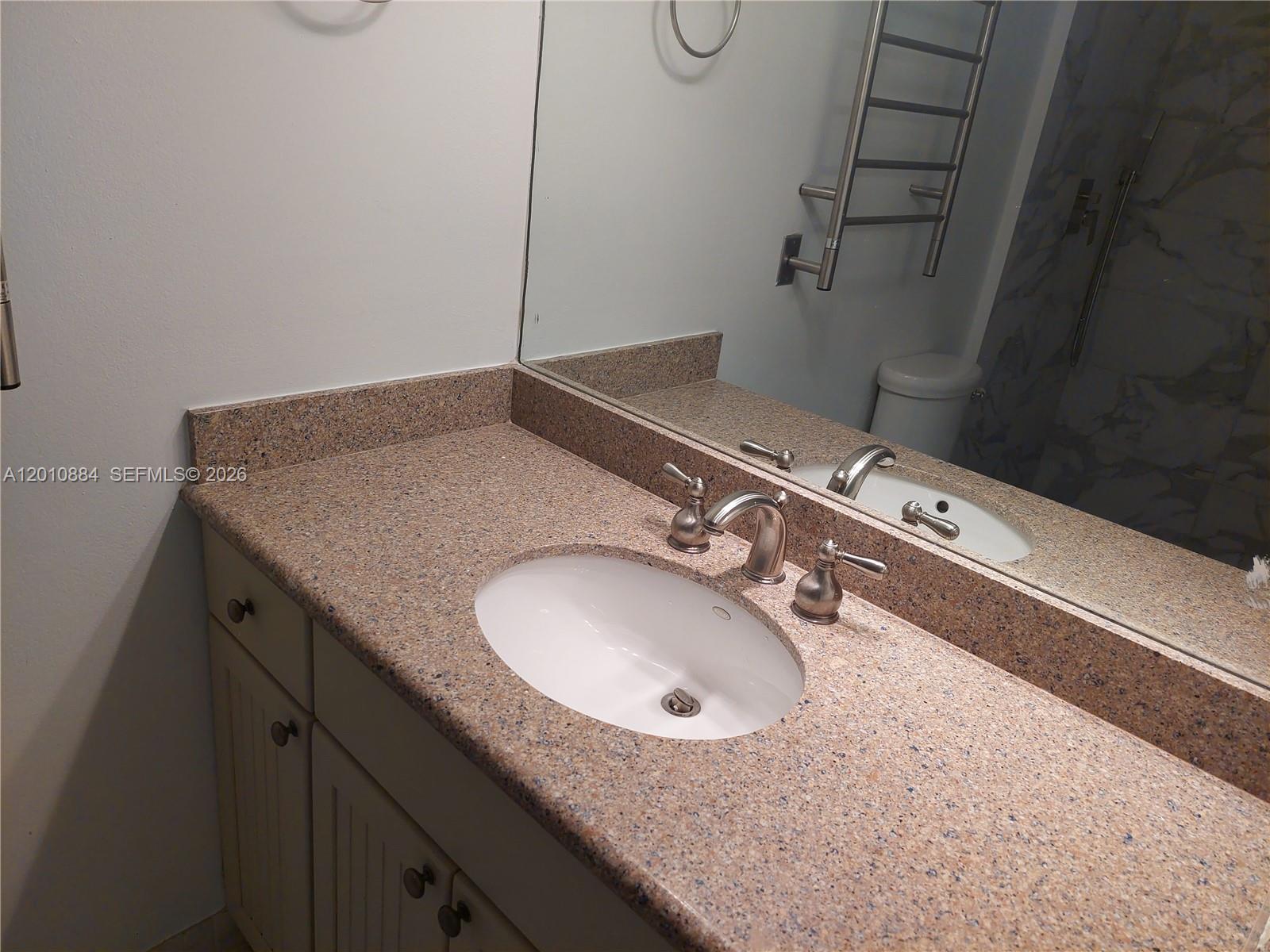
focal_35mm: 24
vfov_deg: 56.8
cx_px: 635
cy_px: 476
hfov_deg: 71.6
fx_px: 881
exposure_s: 1/60
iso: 80
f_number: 1.8
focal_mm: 5.23
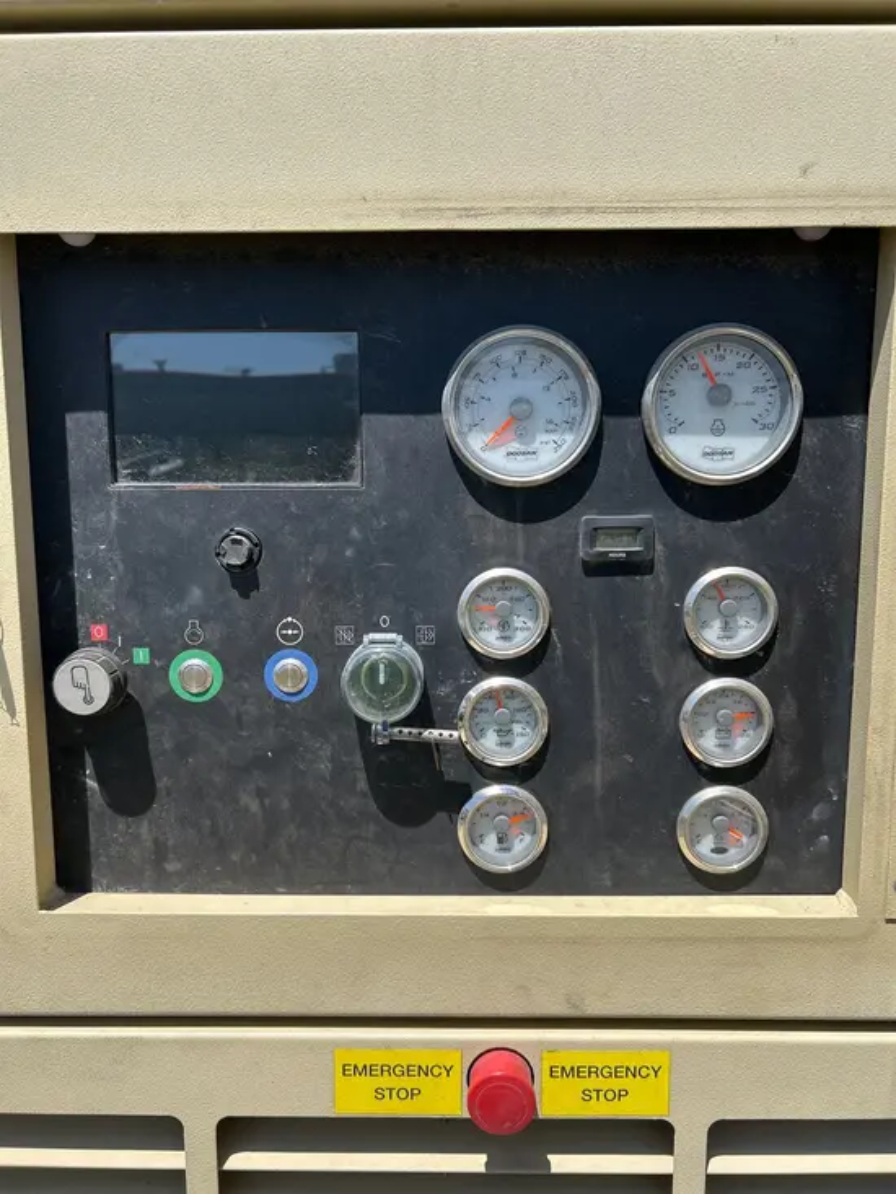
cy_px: 597
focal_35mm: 26
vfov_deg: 67.3
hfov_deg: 53.1
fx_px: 897
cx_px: 448
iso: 50
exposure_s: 1/2915
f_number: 1.5
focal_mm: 5.7
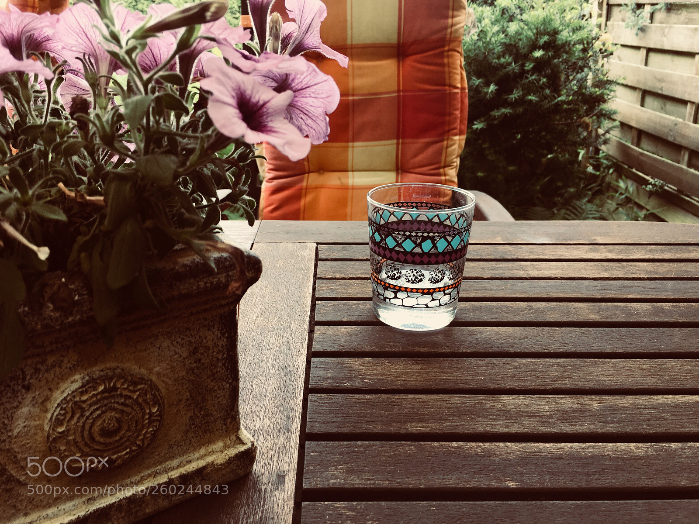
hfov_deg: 61.7
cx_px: 350
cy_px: 262
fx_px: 586
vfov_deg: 48.2
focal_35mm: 29
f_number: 2.2
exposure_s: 1/50
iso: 25
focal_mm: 4.15
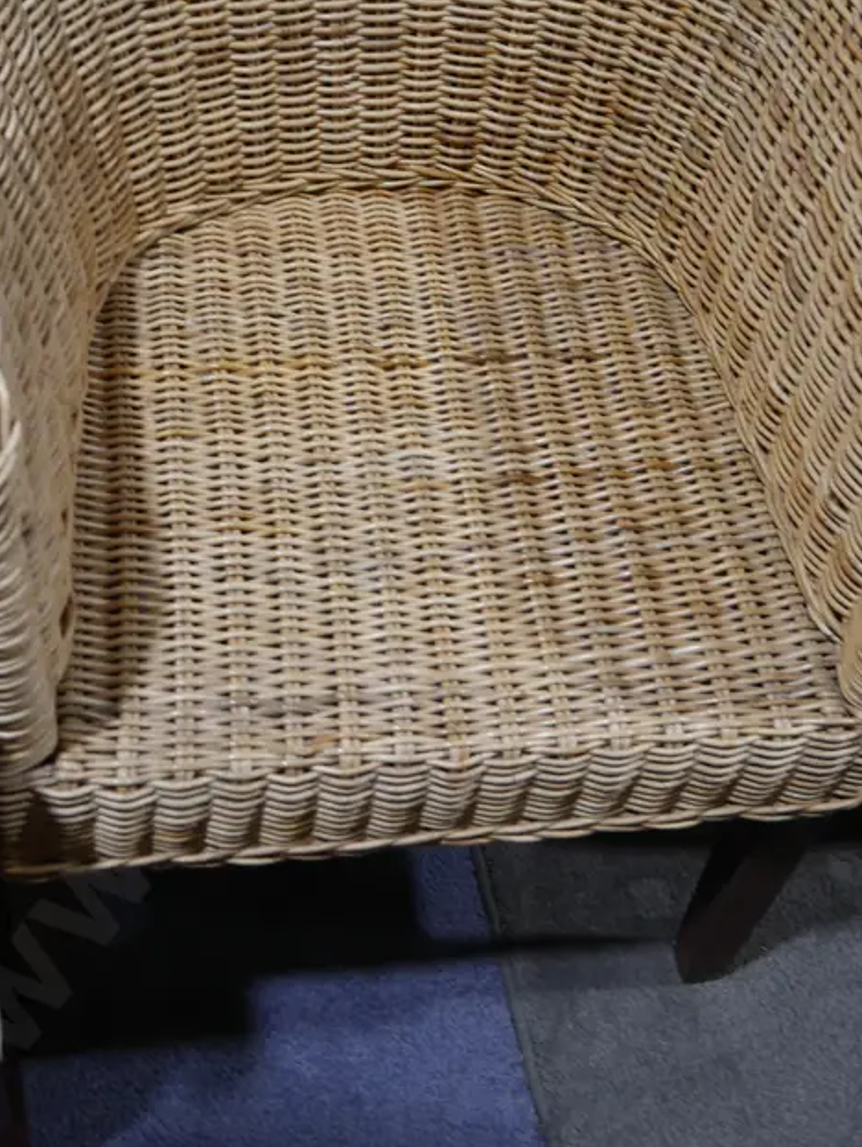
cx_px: 465
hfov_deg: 31.5
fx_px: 1526
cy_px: 398
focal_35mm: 46
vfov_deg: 40.8
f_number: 3.5
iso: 200
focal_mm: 14
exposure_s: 1/80
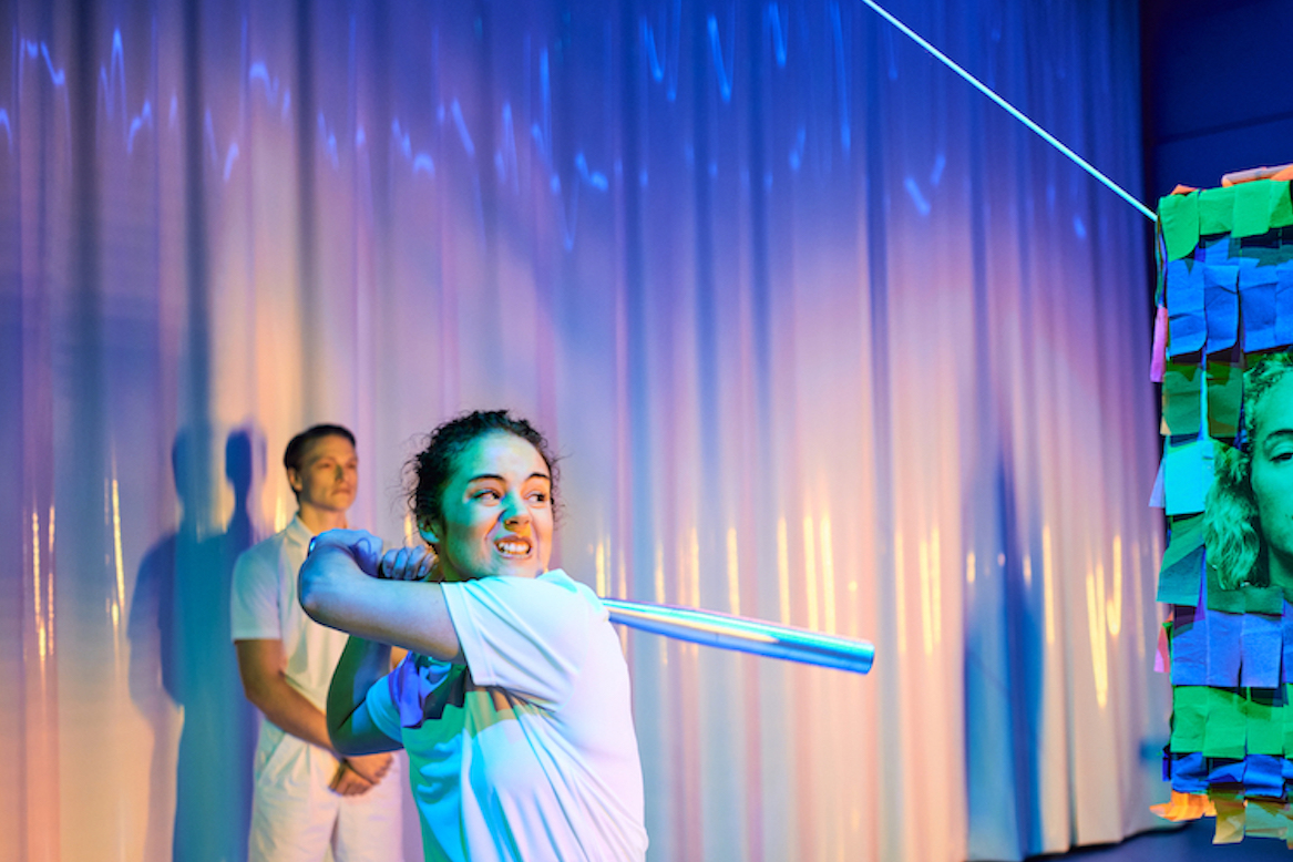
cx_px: 787
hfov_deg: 43.4
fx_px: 1616
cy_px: 519
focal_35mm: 45
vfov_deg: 29.8
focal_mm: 23
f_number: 1.4
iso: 160
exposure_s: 1/160
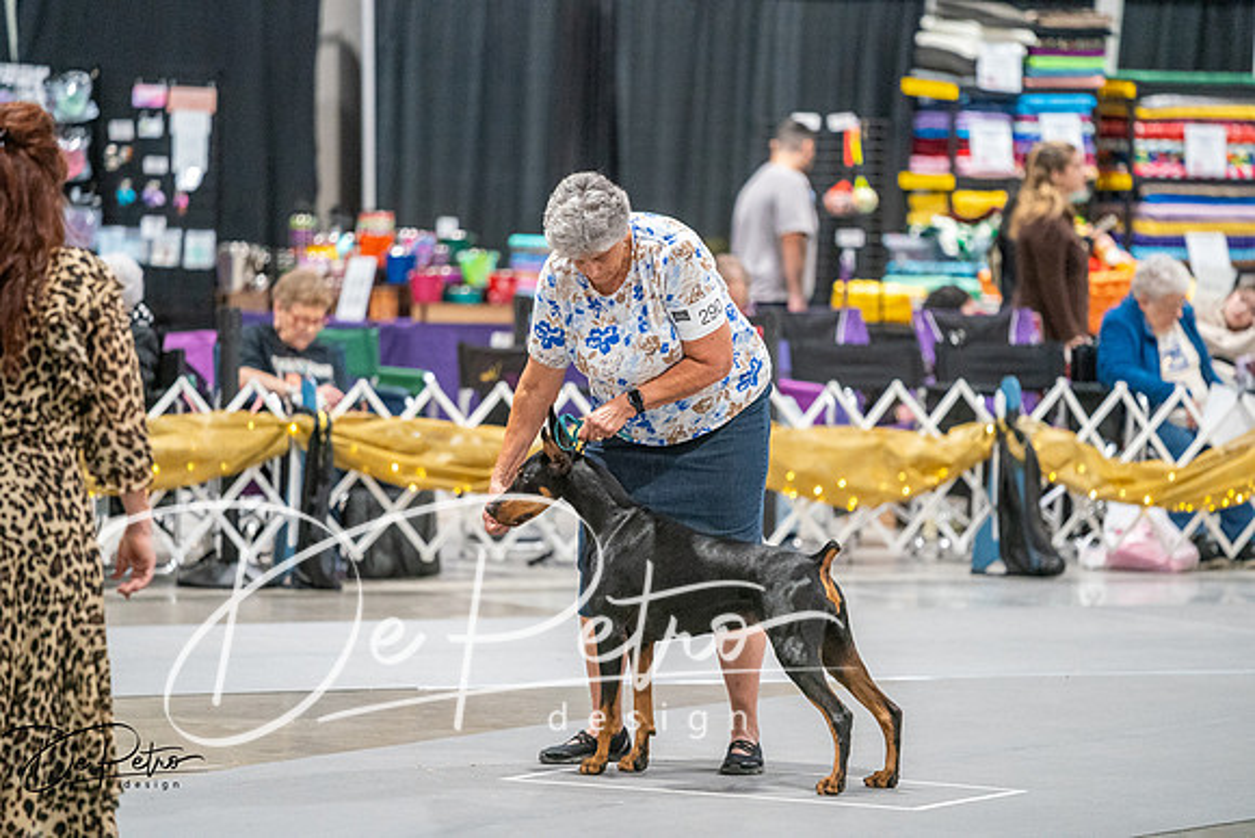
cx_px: 628
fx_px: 6974
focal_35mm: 200
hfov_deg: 10.3
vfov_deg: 6.9
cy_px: 419
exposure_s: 1/250
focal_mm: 200
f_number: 2.8
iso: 6400
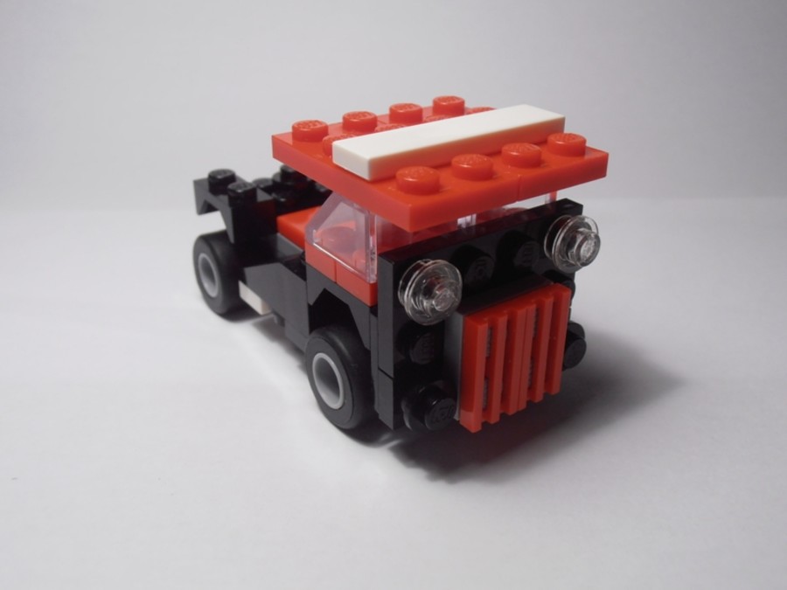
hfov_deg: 50.1
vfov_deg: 38.7
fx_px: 841
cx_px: 394
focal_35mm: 37
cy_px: 295
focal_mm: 6.61
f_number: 3.9
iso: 80
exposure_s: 1/50
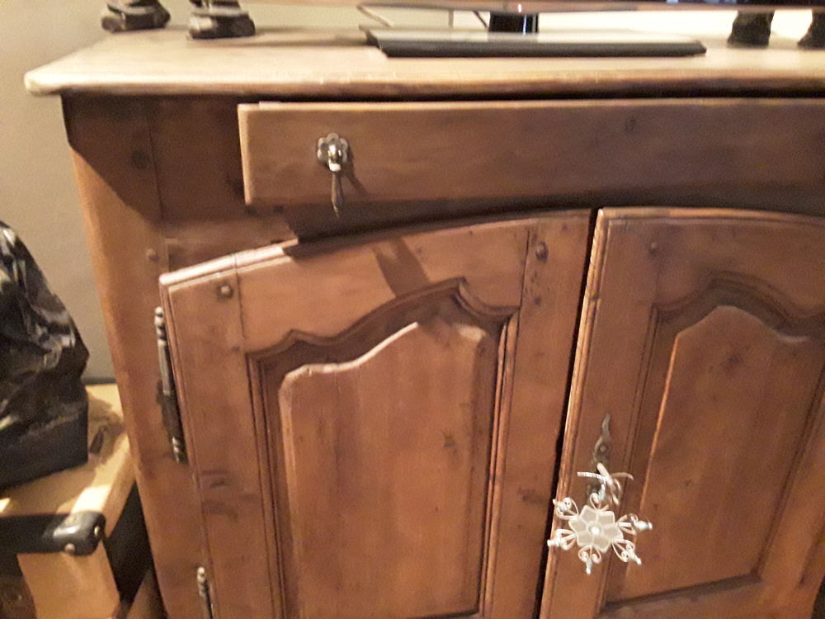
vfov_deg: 51.4
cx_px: 412
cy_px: 310
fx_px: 643
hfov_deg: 65.3
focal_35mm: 27
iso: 1000
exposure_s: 1/17
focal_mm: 2.91
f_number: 1.9
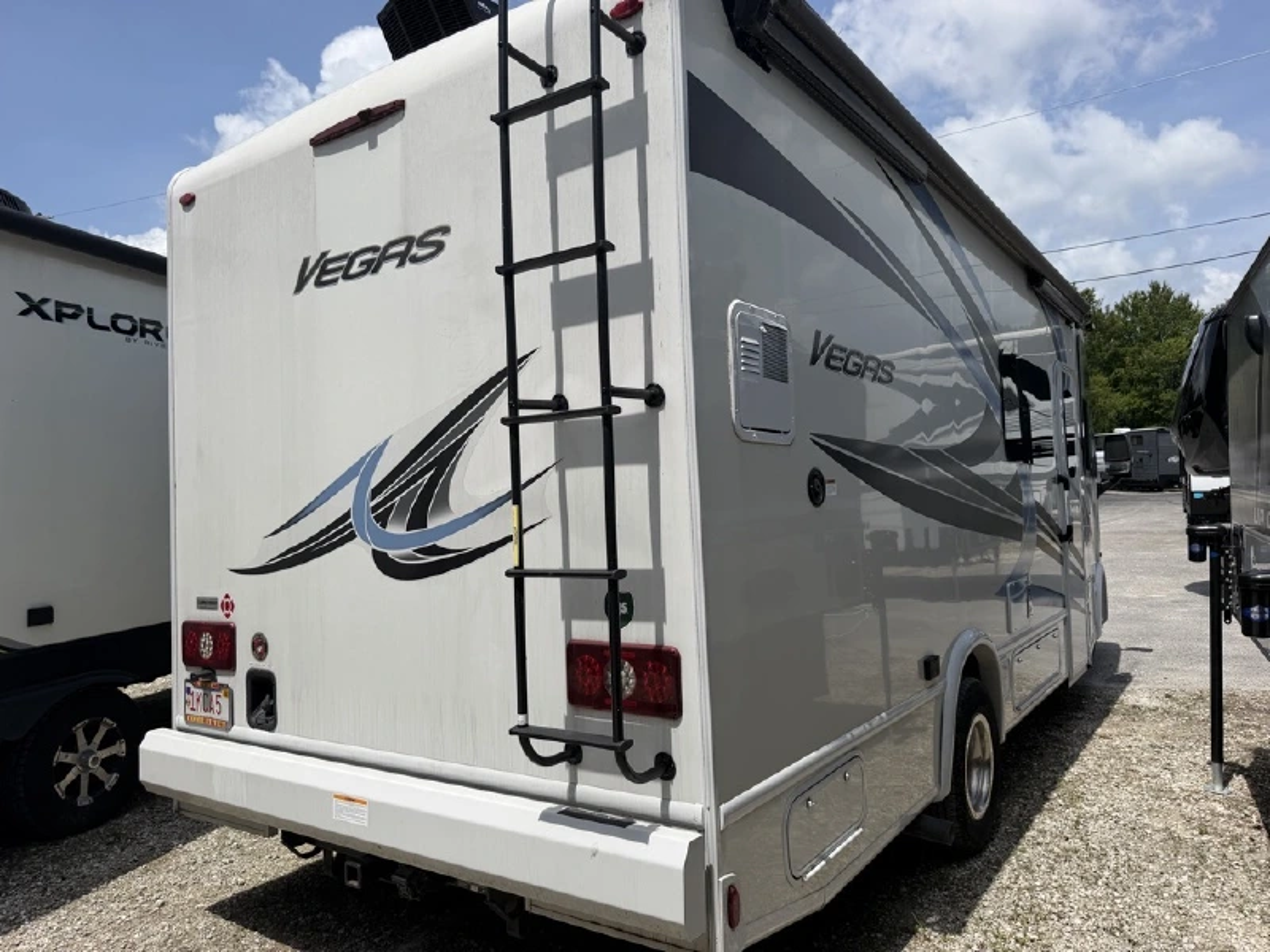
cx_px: 635
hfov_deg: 71.6
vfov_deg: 56.8
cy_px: 476
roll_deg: +2.4
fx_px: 881
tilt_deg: +0.1
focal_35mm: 24
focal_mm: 6.76
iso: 80
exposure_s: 1/8130
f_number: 1.78
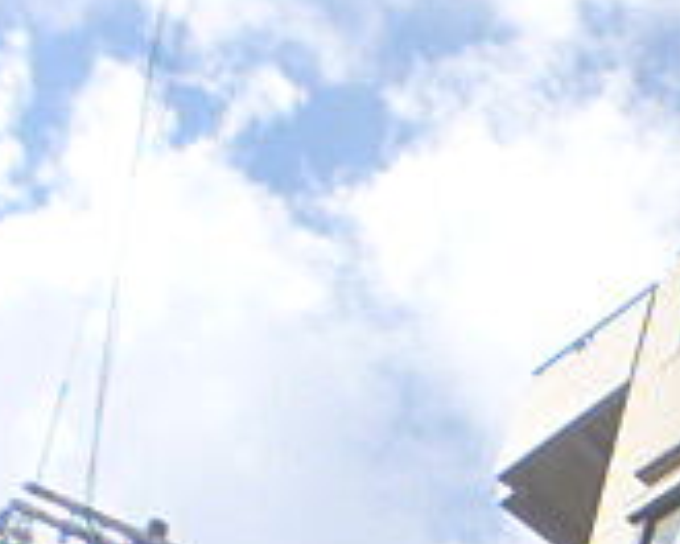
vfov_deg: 12.0
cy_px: 903
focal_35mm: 121
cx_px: 1125
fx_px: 2435
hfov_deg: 14.4
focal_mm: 5.7
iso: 100
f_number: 2.9
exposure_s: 1/800
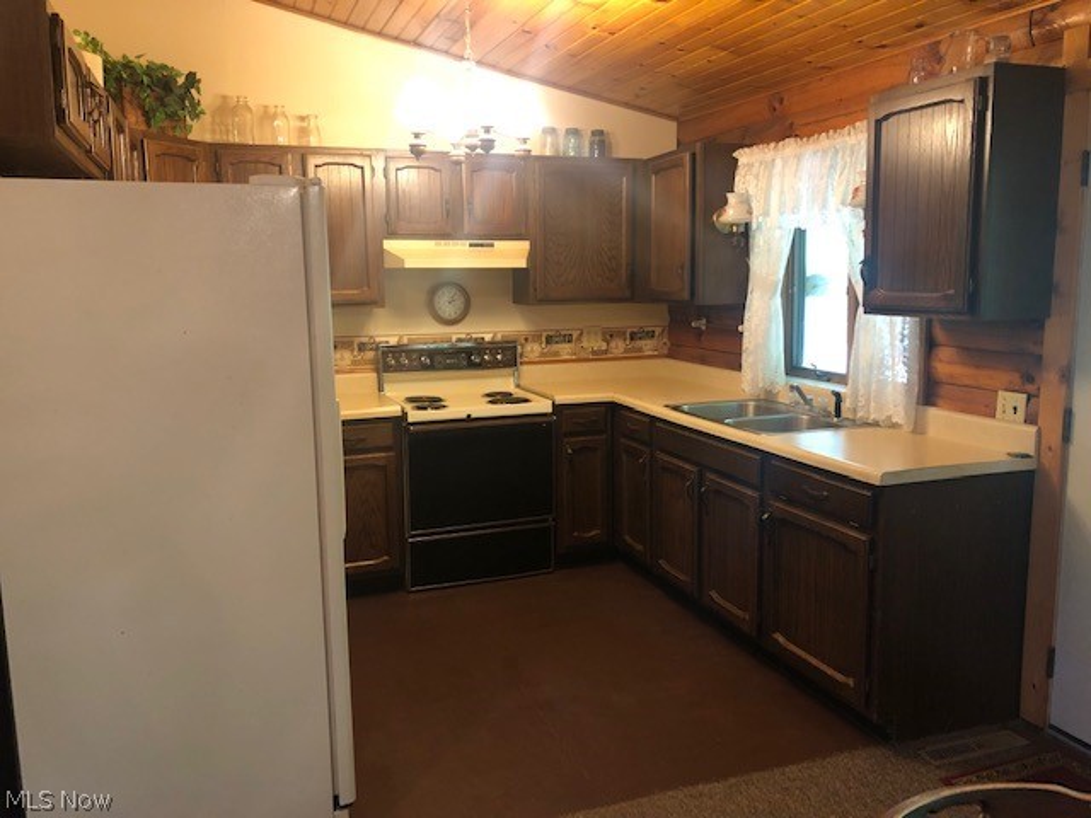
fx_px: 882
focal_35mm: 28
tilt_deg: -9.2
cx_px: 546
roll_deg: +0.1
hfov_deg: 63.4
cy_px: 409
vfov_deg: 49.7
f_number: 1.8
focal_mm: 3.99
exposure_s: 1/15
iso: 80
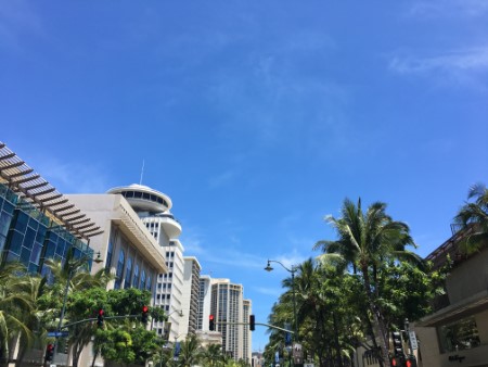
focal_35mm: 29
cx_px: 244
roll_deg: -0.9
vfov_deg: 48.3
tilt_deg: +24.8
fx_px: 409
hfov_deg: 61.6
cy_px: 184
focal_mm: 4.15
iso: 25
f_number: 2.2
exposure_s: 1/1202
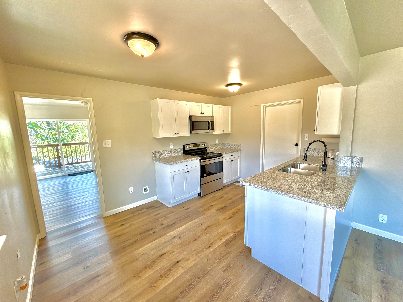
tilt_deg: -9.1
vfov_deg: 85.7
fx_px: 163
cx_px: 202
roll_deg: +2.8
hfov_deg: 102.1
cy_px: 151
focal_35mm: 14
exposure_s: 1/120
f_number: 2.2
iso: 200
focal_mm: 2.22
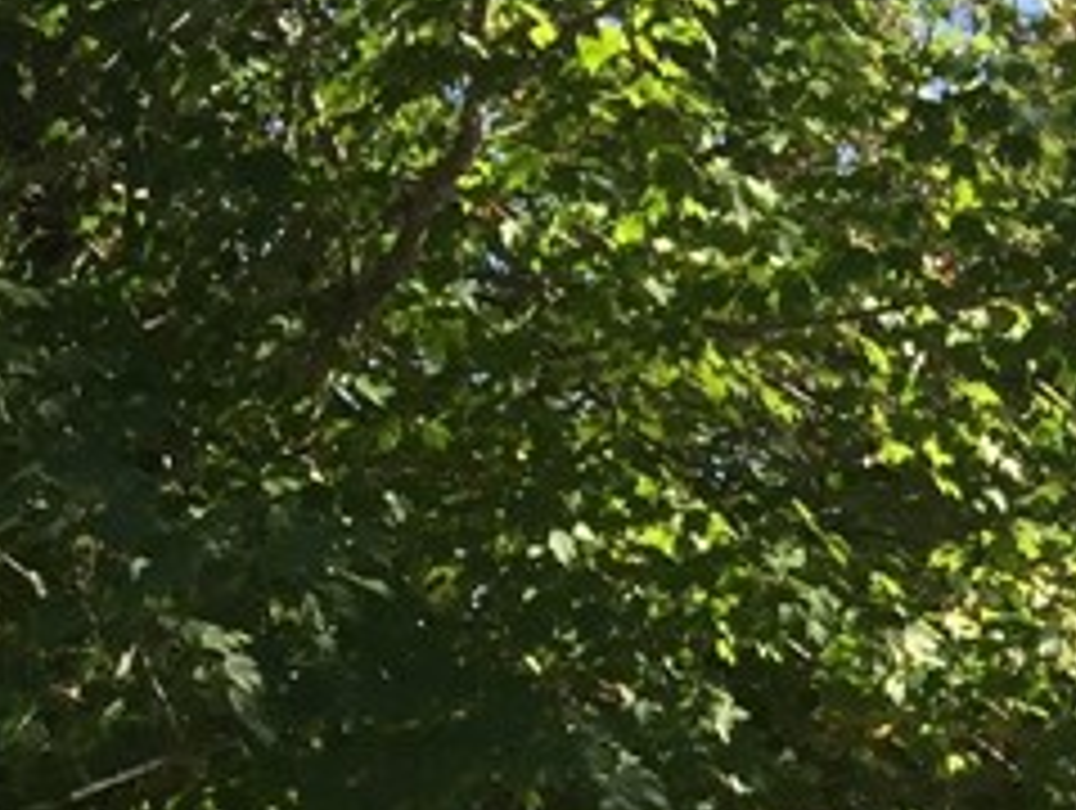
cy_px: 1296
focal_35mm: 124
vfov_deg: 11.4
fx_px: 3860
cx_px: 2035
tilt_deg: +2.4
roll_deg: -0.1
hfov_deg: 13.8
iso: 32
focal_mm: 4.15
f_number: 2.2
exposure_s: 1/638
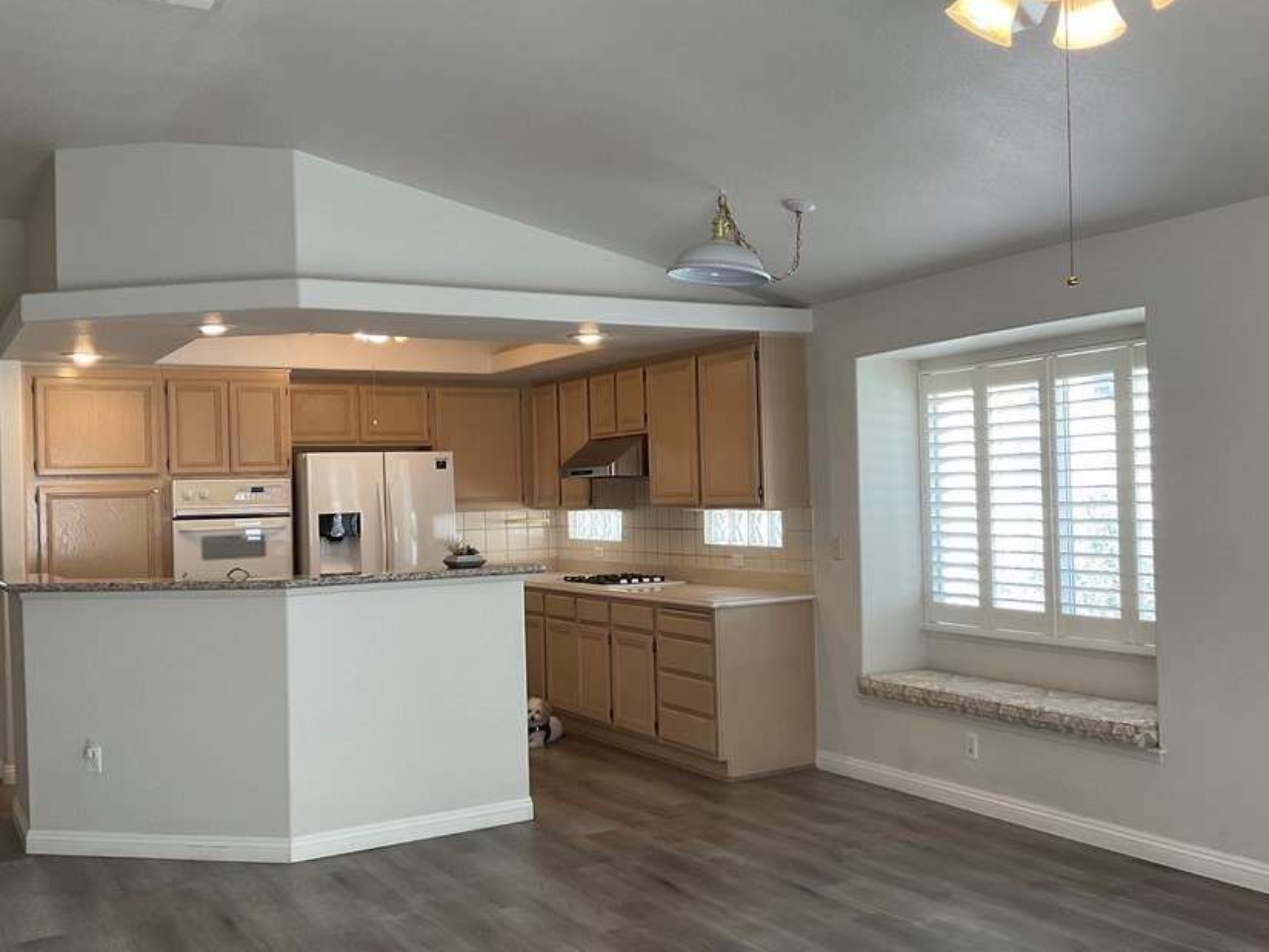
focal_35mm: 36
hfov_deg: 51.1
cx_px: 738
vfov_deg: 39.7
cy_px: 484
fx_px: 1320
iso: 50
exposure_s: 1/120
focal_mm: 3
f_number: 1.8
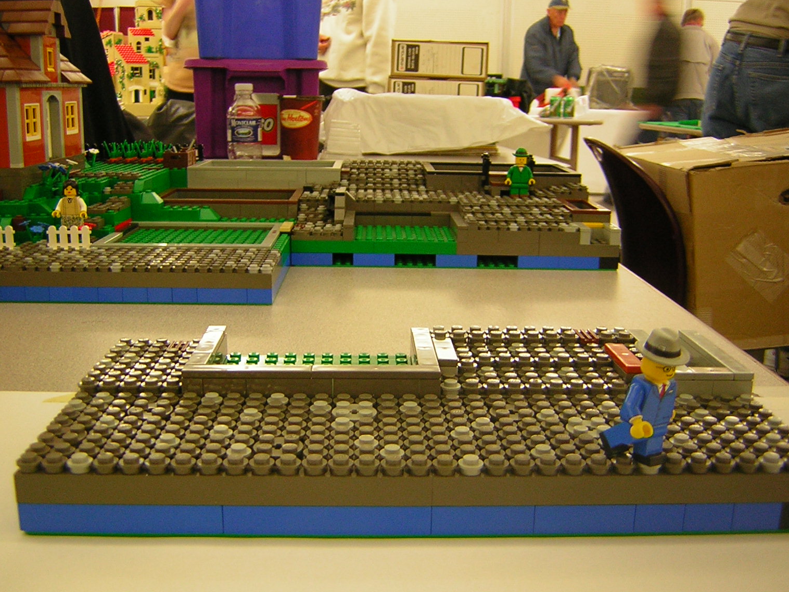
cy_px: 299
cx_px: 408
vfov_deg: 37.7
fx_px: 866
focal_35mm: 38
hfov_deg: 49.0
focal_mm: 4.7
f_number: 2.6
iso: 68
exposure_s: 1/5.5
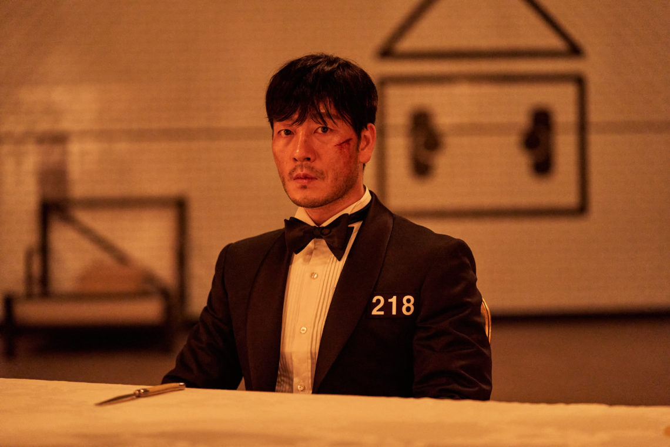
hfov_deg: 21.5
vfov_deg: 14.4
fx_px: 1768
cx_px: 335
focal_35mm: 95
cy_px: 224
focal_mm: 95
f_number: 2.8
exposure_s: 1/160
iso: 4000
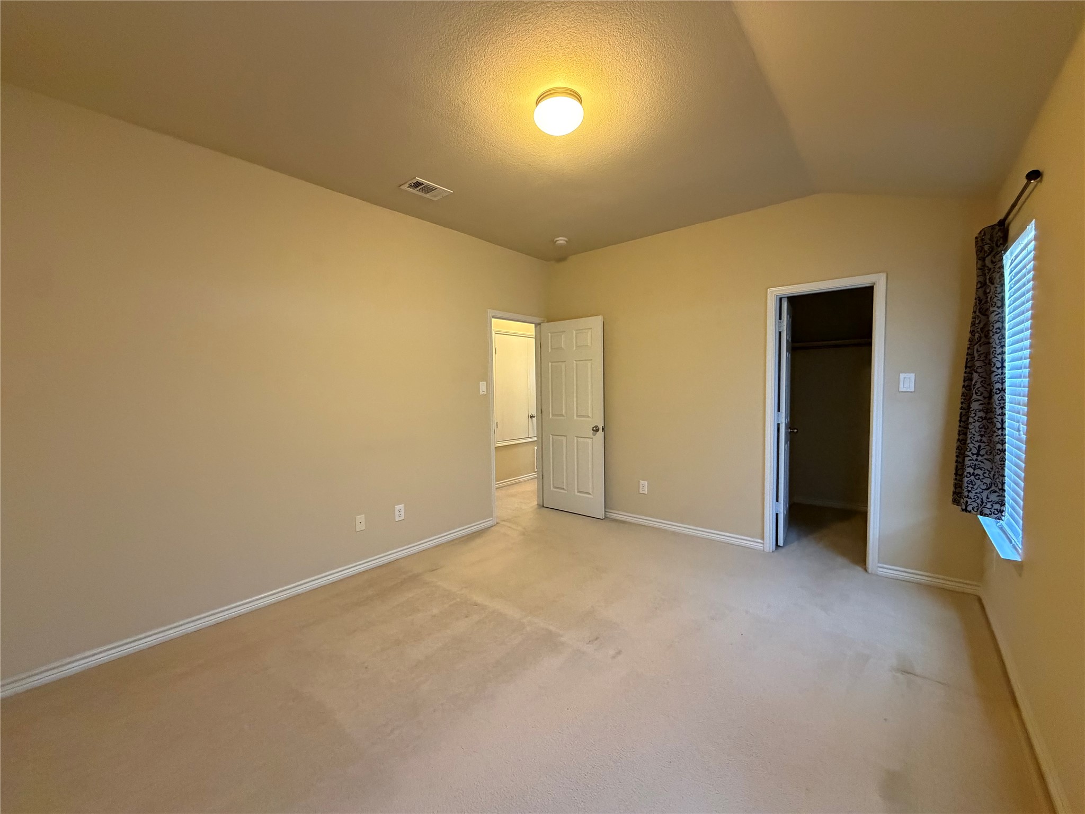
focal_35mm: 14
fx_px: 439
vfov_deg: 85.7
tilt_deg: -3.1
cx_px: 542
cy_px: 407
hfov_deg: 102.1
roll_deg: +0.8
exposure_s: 1/60
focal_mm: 2.22
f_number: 2.2
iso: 1000
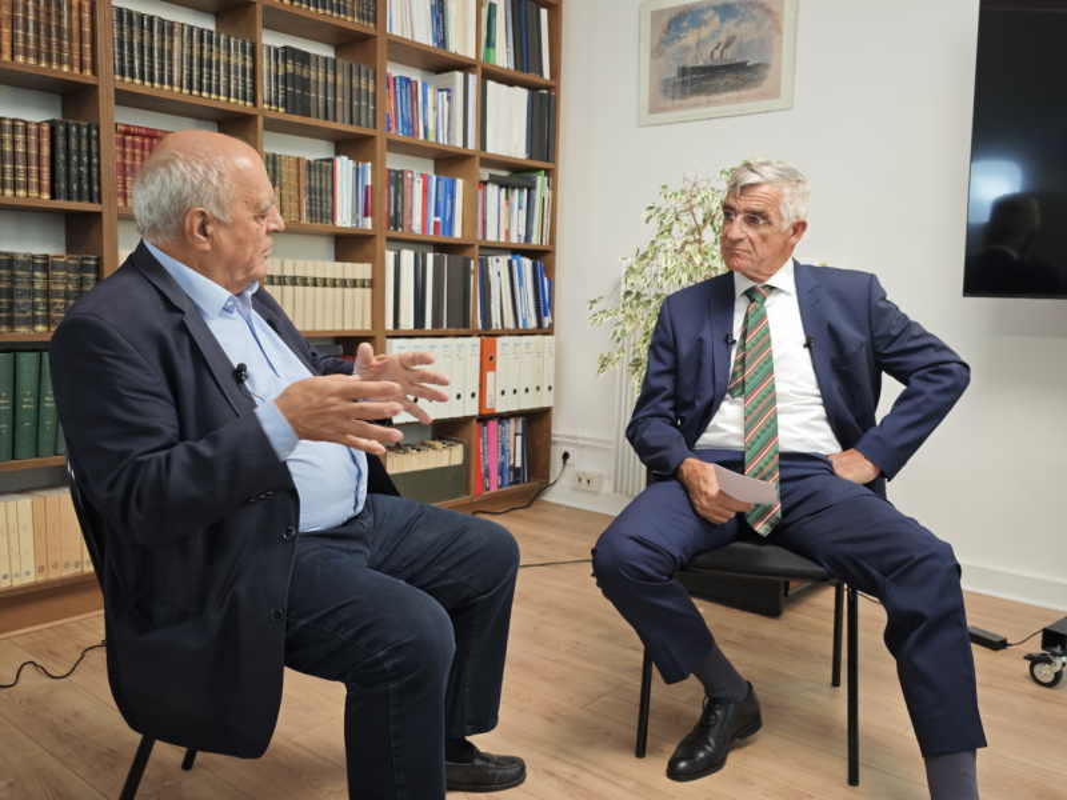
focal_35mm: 30
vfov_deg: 46.8
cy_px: 400
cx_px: 534
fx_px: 925
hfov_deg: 60.0
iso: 160
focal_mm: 8.72
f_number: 2
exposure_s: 1/54.8
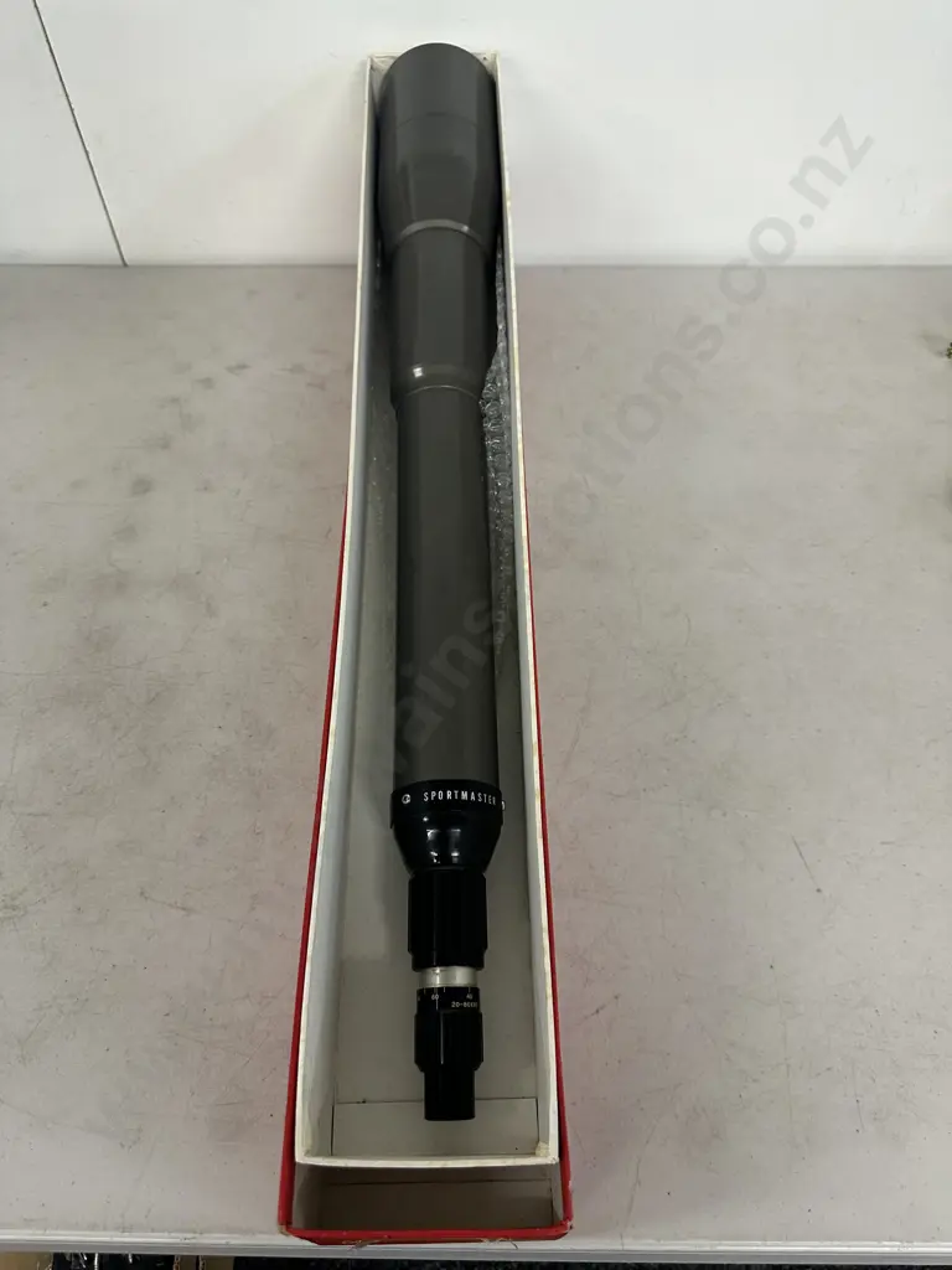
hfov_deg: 56.8
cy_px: 635
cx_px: 476
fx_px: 880
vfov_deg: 71.6
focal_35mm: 24
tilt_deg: -55.8
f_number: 1.78
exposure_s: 1/100
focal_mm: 6.86
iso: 200
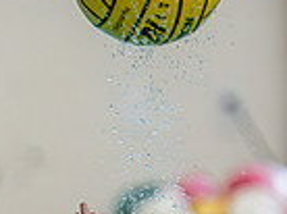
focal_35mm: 1434
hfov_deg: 1.4
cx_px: -135
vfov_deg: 1.0
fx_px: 11869
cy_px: 273
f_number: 4
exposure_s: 1/1000
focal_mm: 280
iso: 8000
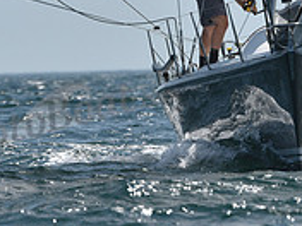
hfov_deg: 1.6
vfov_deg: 1.2
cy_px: 4
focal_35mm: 1271
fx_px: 11089
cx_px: 269
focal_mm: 400
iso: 320
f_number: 8
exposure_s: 1/2000
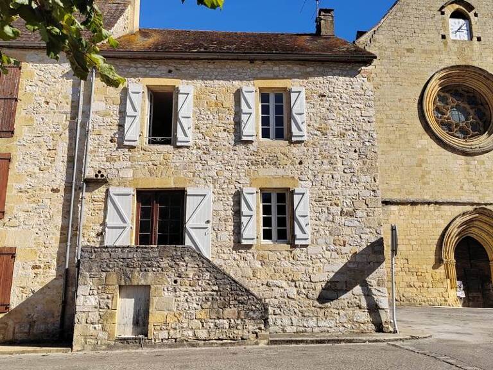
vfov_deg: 44.2
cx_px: 246
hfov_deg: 56.8
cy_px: 185
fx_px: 456
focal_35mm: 32
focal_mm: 5.52
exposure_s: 1/1600
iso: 100
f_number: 1.9
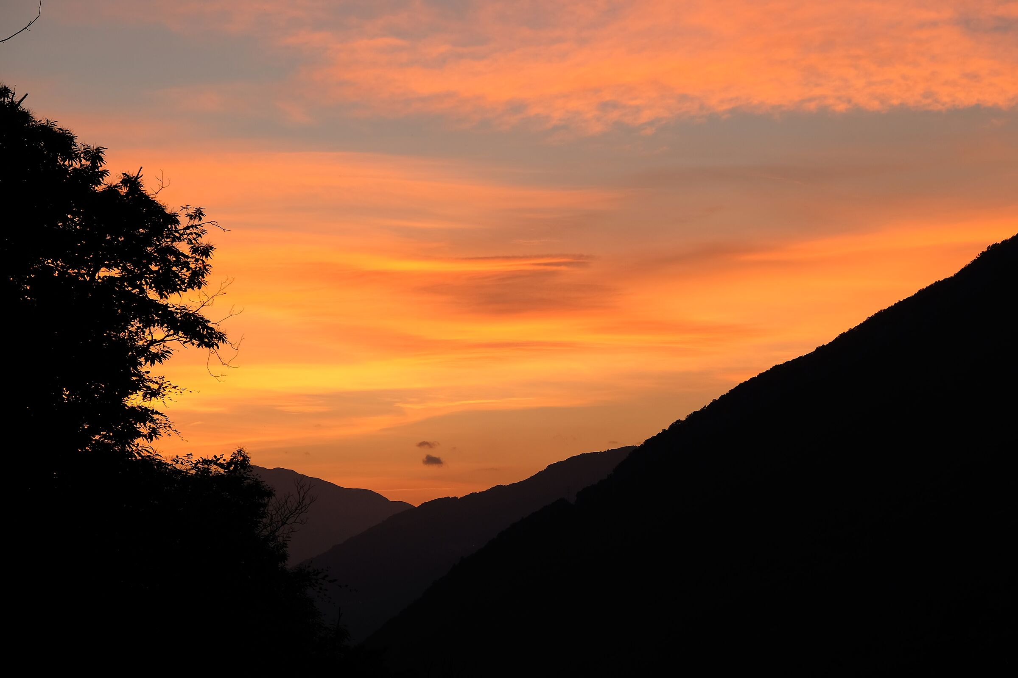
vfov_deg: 17.9
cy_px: 339
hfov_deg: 26.7
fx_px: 2149
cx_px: 509
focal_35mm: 76
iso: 200
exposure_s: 1/105
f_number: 5.6
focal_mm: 50.5
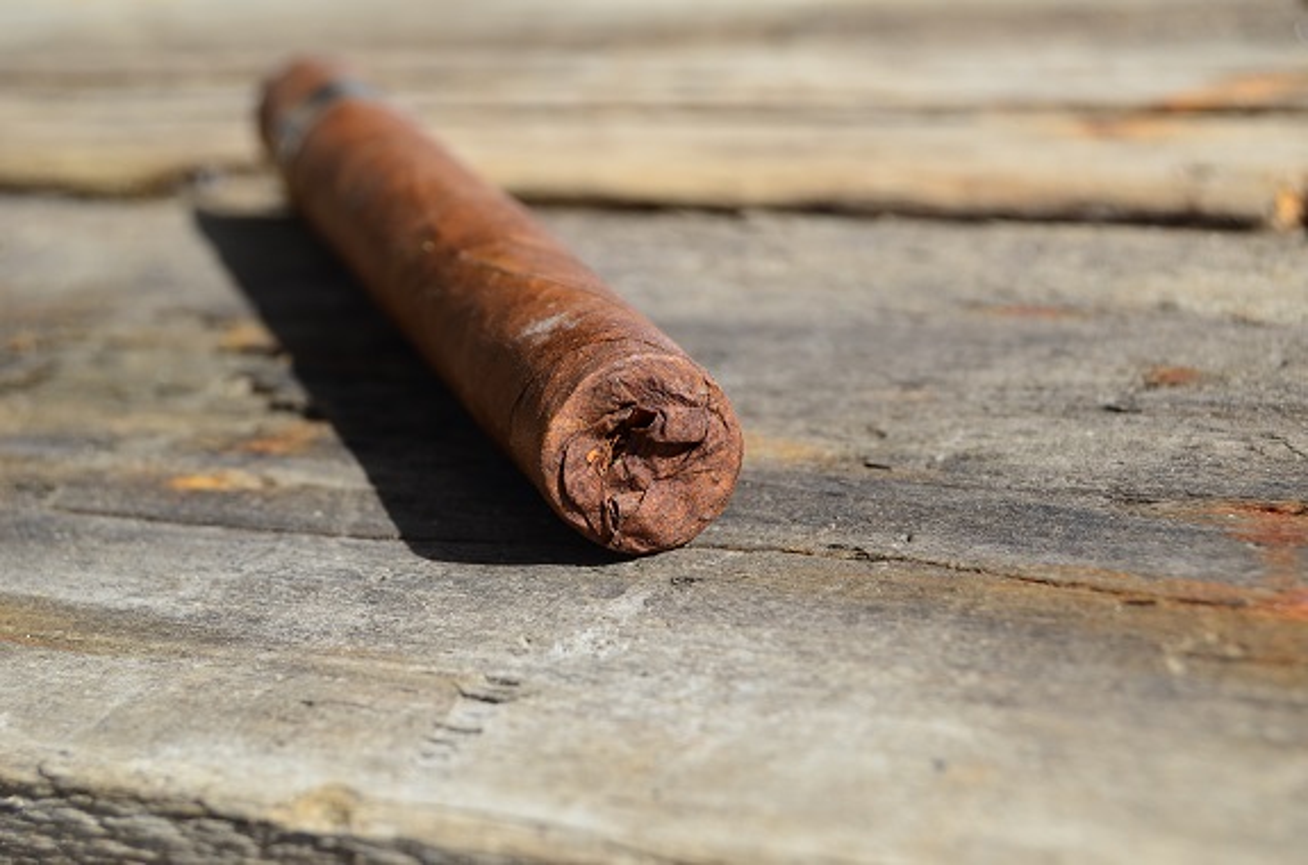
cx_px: 654
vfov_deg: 16.5
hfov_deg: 24.7
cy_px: 432
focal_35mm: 82
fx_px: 2989
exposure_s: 1/200
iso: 160
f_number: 10
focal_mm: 55
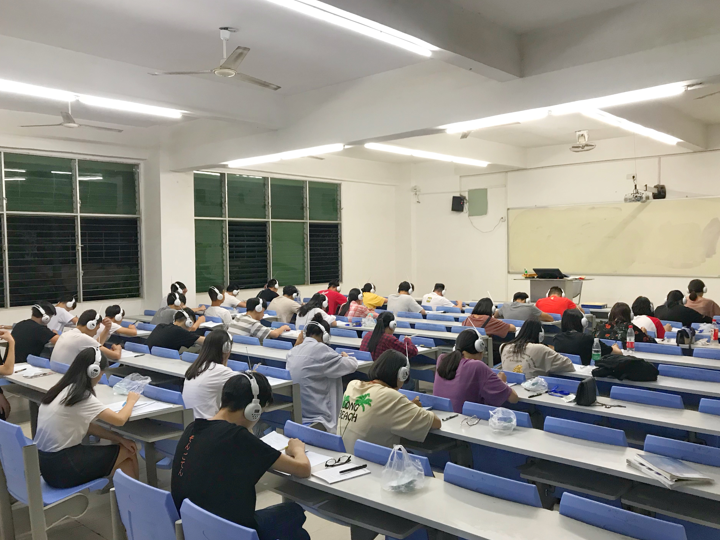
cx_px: 368
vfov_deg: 46.8
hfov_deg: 60.0
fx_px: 624
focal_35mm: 30
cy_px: 274
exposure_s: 1/17
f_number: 1.8
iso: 64
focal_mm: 3.99
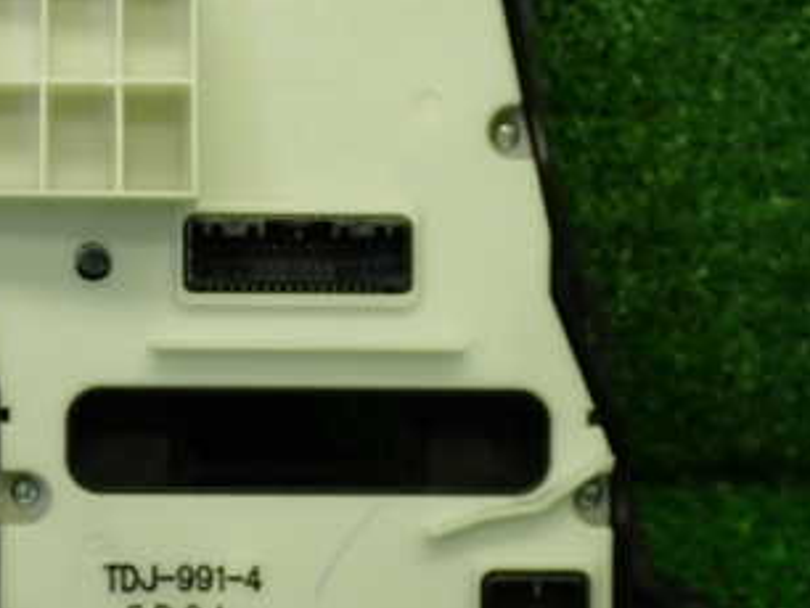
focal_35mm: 98
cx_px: 220
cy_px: 315
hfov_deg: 19.9
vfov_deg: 15.1
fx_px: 2295
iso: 200
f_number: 3.2
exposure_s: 1/50
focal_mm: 9.01
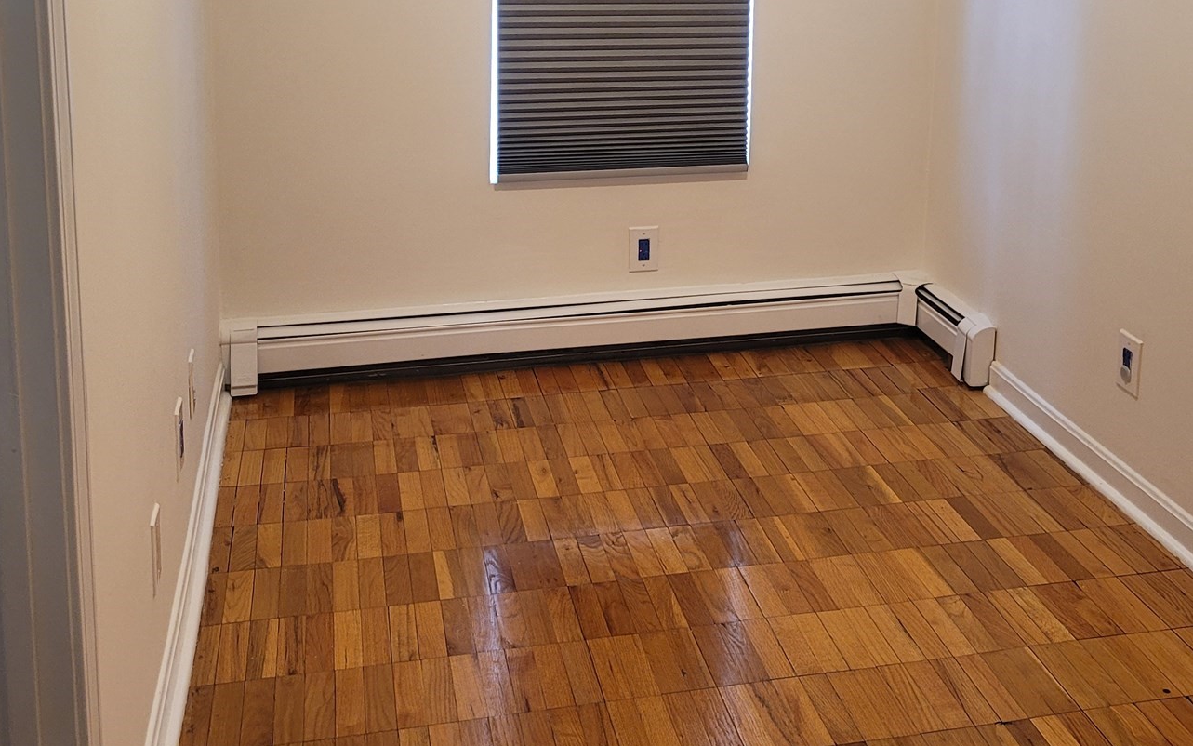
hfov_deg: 45.0
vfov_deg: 28.4
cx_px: 710
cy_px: 118
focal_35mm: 44
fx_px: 1431
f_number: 1.8
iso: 160
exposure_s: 1/120
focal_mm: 5.4
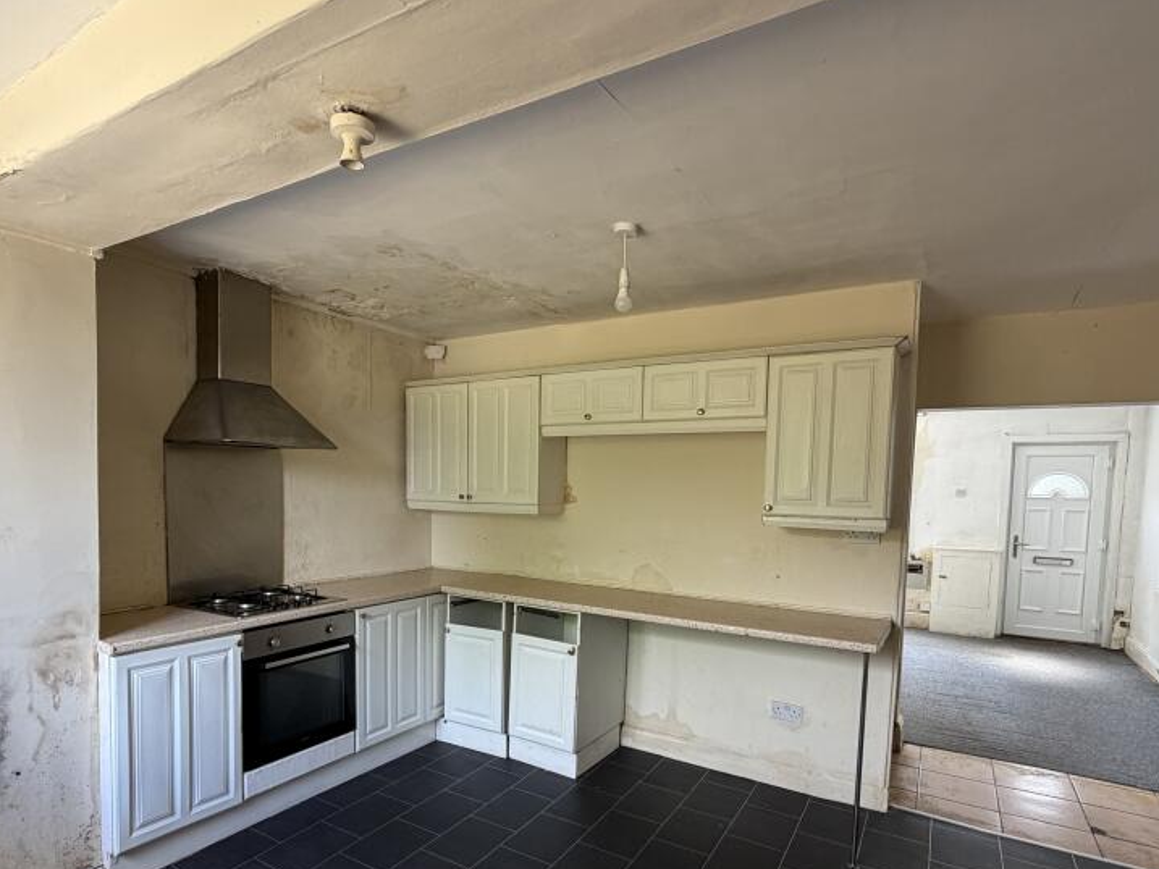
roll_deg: -0.7
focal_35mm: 20
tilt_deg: -4.6
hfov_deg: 81.5
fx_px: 670
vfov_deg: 65.3
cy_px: 527
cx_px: 529
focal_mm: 2.22
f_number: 2.2
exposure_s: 1/121
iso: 200
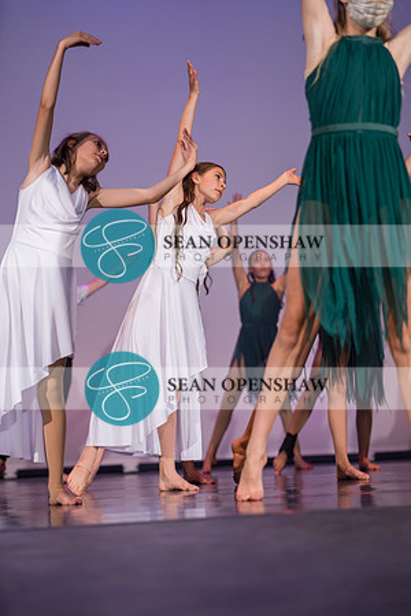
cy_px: 308
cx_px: 206
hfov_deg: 15.4
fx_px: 1524
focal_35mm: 89
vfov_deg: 22.9
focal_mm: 89
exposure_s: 1/500
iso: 500
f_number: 2.8
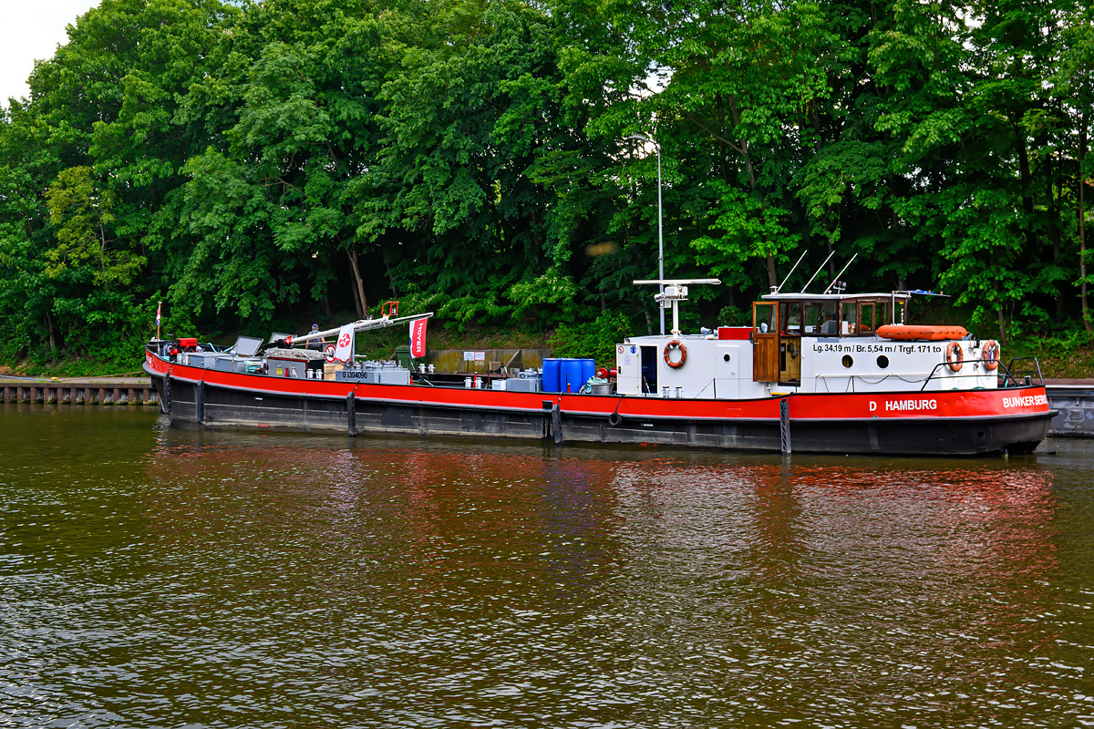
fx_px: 1595
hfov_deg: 37.9
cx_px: 547
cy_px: 364
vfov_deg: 25.8
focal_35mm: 52
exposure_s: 1/250
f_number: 7.1
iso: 200
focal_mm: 35
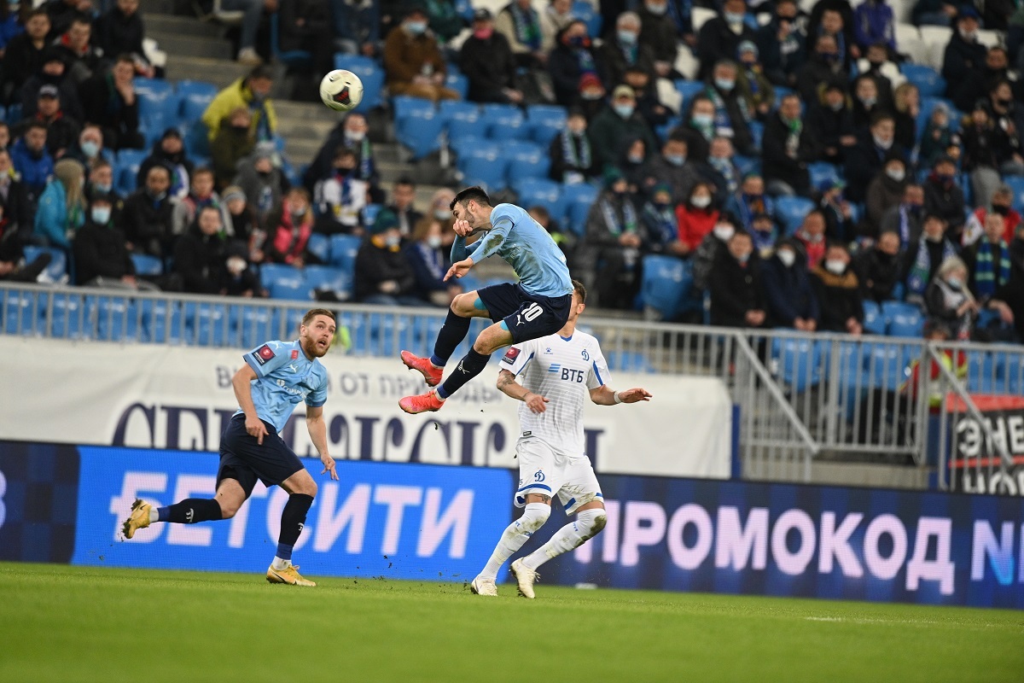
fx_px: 14221
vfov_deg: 2.7
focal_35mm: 500
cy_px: 342
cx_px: 512
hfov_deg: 4.1
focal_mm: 500
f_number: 4
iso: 2500
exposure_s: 1/800
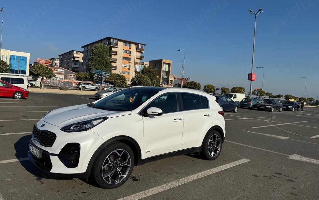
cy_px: 92
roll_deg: -3.2
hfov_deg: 70.4
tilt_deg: -0.4
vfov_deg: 47.6
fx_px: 226
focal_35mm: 26
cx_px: 157
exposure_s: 1/9009
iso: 80
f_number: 1.78
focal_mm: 6.76
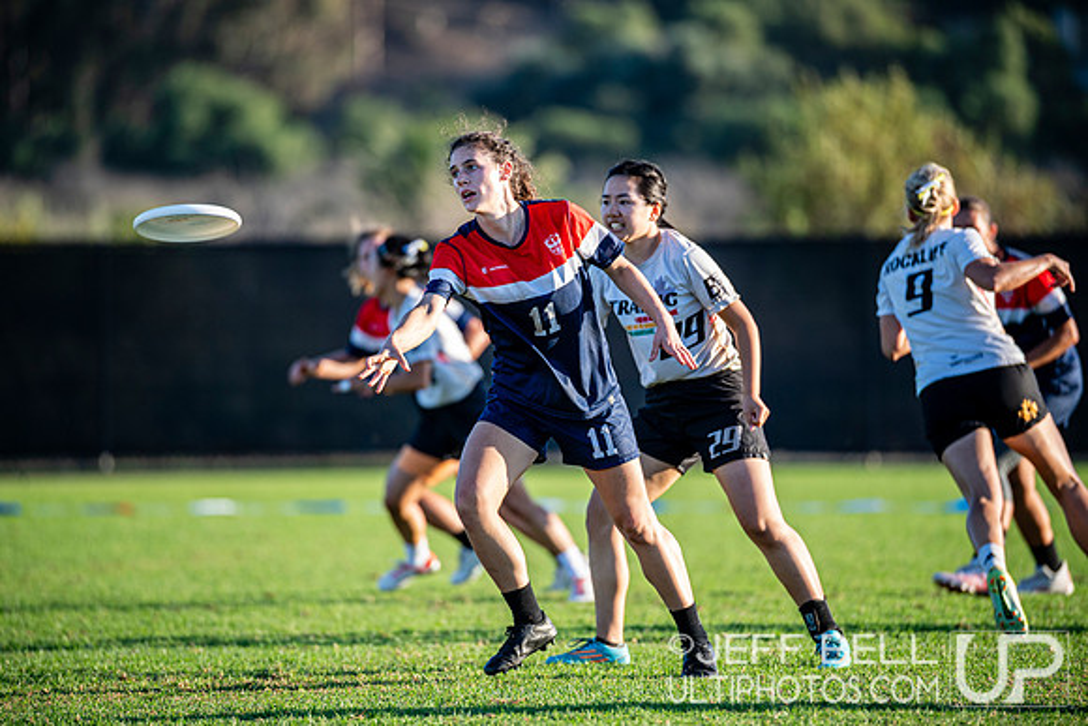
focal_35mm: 300
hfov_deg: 6.9
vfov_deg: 4.6
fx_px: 9068
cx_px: 544
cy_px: 363
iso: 320
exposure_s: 1/1250
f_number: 3.2
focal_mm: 300
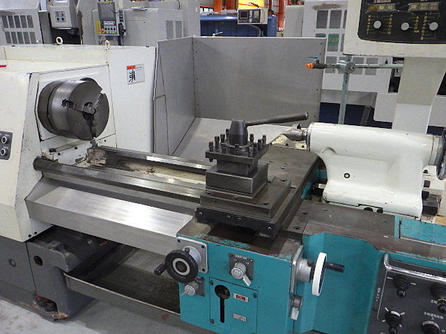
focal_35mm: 28
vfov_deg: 49.7
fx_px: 361
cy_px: 167
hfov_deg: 63.4
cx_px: 223
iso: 640
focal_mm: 5
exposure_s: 1/45
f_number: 3.5
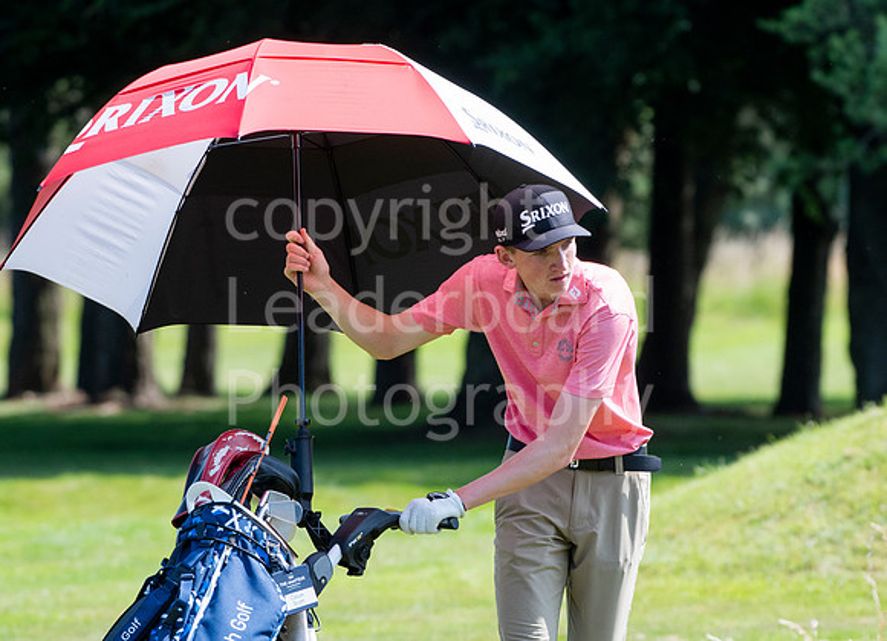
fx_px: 12210
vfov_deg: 3.0
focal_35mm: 483
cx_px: 543
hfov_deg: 4.2
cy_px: 321
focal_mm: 270
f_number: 5.6
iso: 500
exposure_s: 1/1250
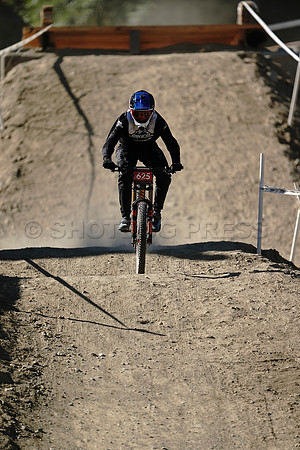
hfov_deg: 2.3
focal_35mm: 600
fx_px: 7499
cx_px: 150
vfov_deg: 3.4
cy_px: 225
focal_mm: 600
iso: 200
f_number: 4
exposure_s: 1/2000
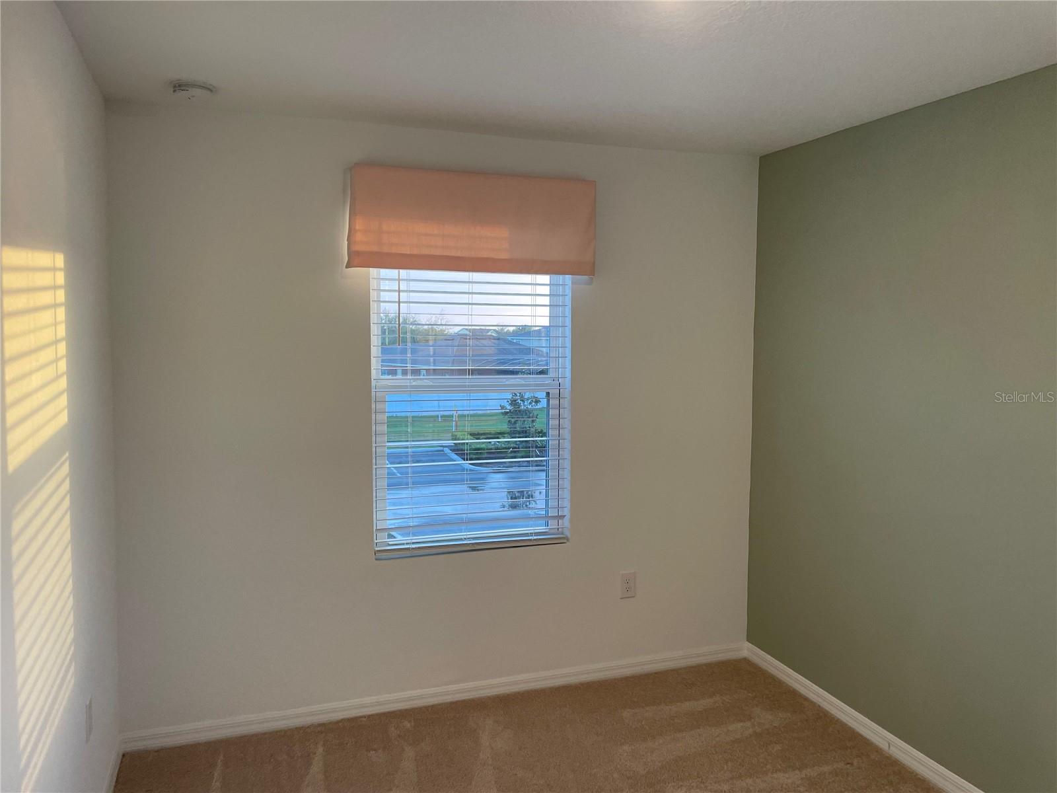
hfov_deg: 67.3
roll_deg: +0.2
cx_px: 528
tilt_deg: -3.4
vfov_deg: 53.1
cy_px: 396
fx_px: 794
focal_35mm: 26
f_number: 1.6
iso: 100
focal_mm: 4.2
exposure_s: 1/120
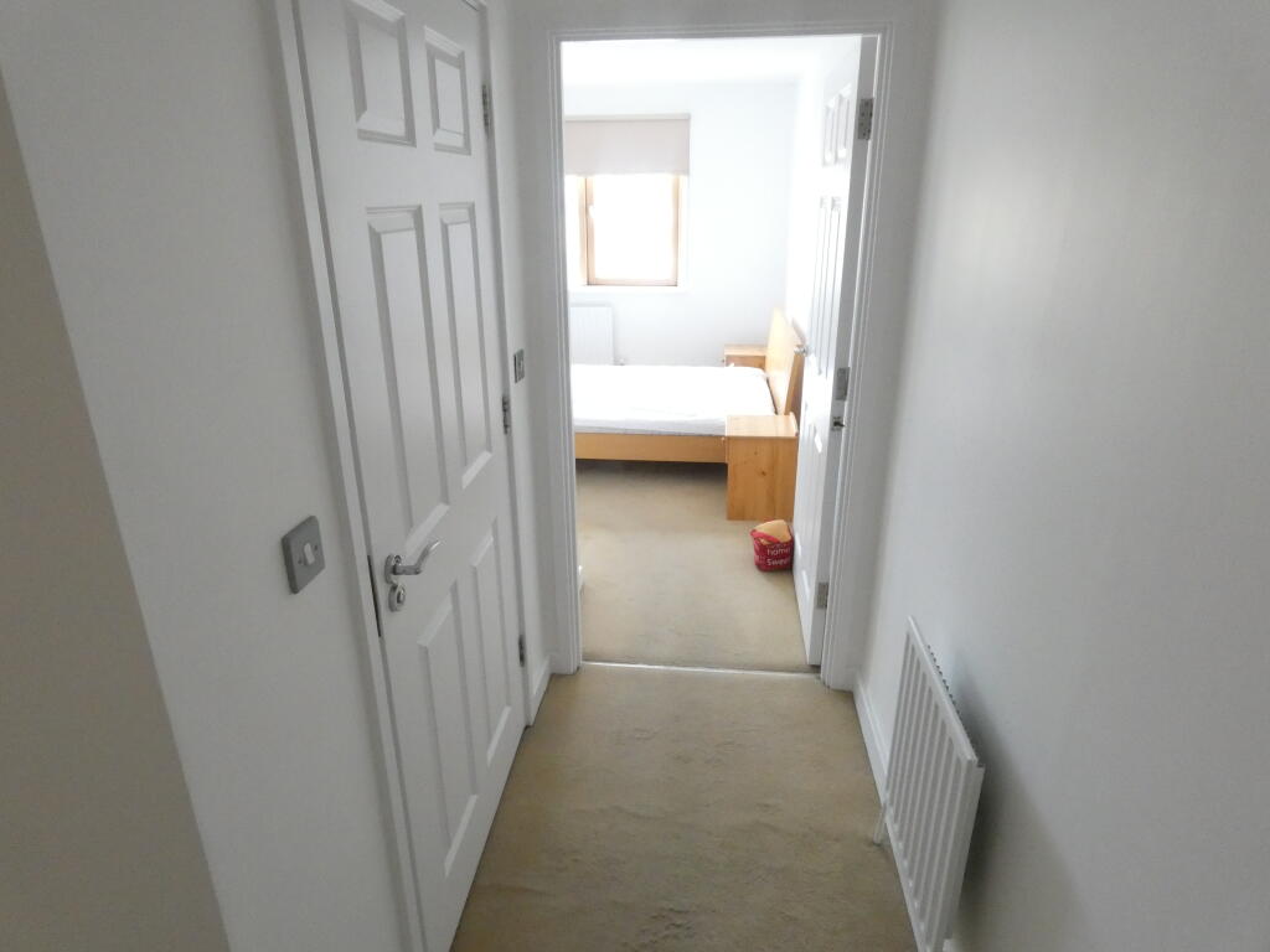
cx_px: 635
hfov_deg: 81.7
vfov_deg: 66.0
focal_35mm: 20
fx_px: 734
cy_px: 476
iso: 800
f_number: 5
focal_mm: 3.6
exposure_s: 1/60
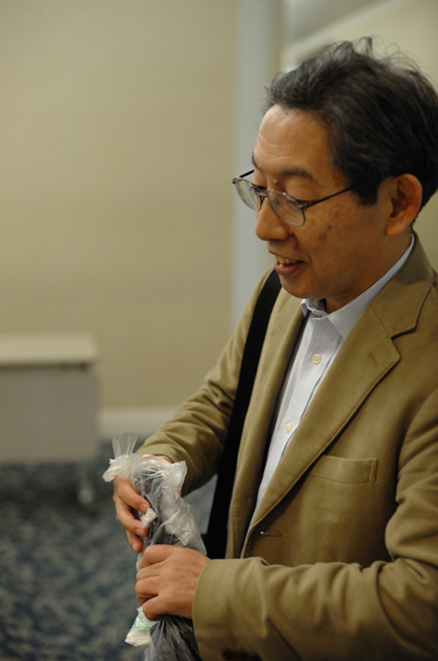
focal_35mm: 50
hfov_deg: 26.9
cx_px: 219
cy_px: 330
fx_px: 916
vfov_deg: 39.7
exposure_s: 1/100
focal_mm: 50
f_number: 2.8
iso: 720
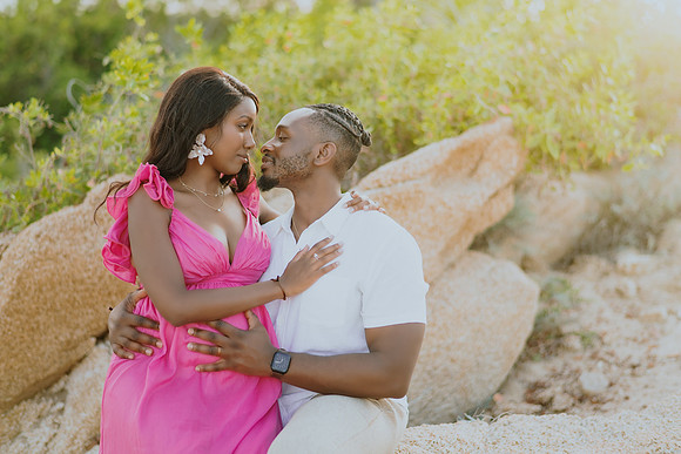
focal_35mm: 58
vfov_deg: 23.4
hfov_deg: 34.5
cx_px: 340
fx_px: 1097
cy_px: 227
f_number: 1.8
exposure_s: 1/640
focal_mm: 58
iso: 100
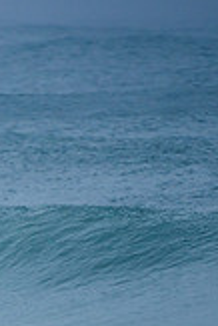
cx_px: -268
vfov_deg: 1.2
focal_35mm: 1779
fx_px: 16124
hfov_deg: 0.8
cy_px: 287
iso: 250
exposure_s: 1/1000
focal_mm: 500
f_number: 5.6
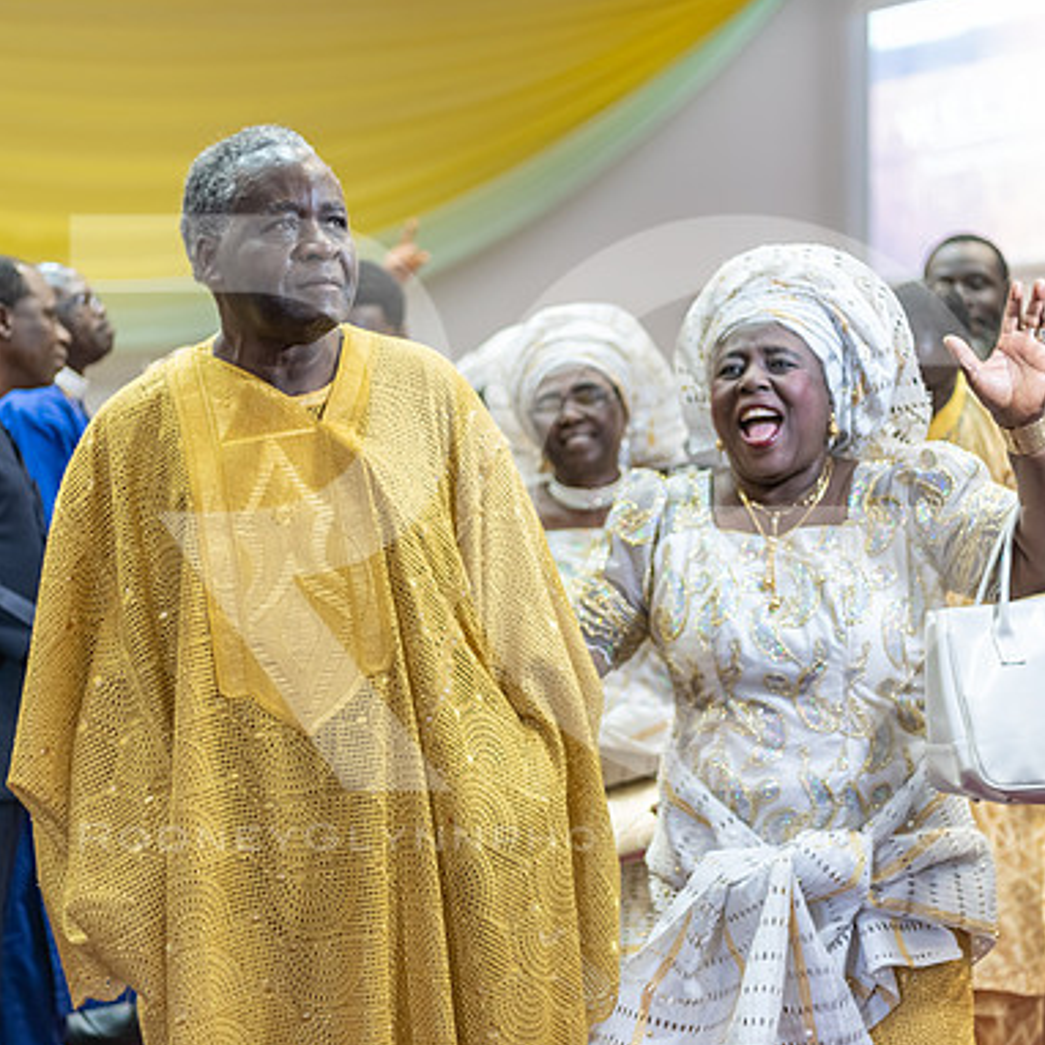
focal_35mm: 67
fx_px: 2288
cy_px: 521
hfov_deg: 25.7
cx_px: 550
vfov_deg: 25.7
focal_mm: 50
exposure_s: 1/100
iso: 640
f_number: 1.8
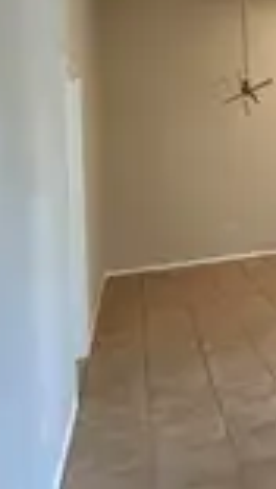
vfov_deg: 50.3
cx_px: 502
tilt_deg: -1.7
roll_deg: +0.5
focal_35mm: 39
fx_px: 506
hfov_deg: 20.7
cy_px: 147
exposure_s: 1/120
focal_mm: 2.22
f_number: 2.2
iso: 250
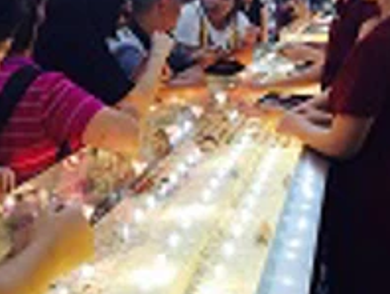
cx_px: 77
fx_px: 643
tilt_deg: -12.7
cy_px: 148
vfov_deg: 25.7
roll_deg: -1.7
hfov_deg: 32.8
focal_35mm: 57
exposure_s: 1/120
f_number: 2.2
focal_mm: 4.15
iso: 40
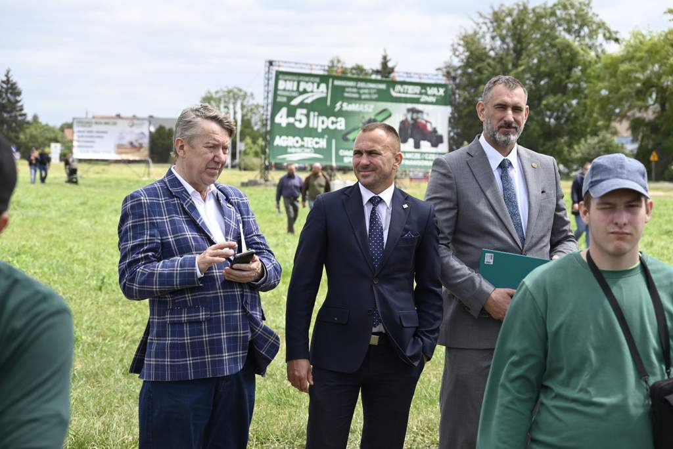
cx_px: 336
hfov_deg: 23.9
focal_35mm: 85
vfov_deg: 16.1
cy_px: 224
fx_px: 1590
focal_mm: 85
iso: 250
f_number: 6.3
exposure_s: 1/640
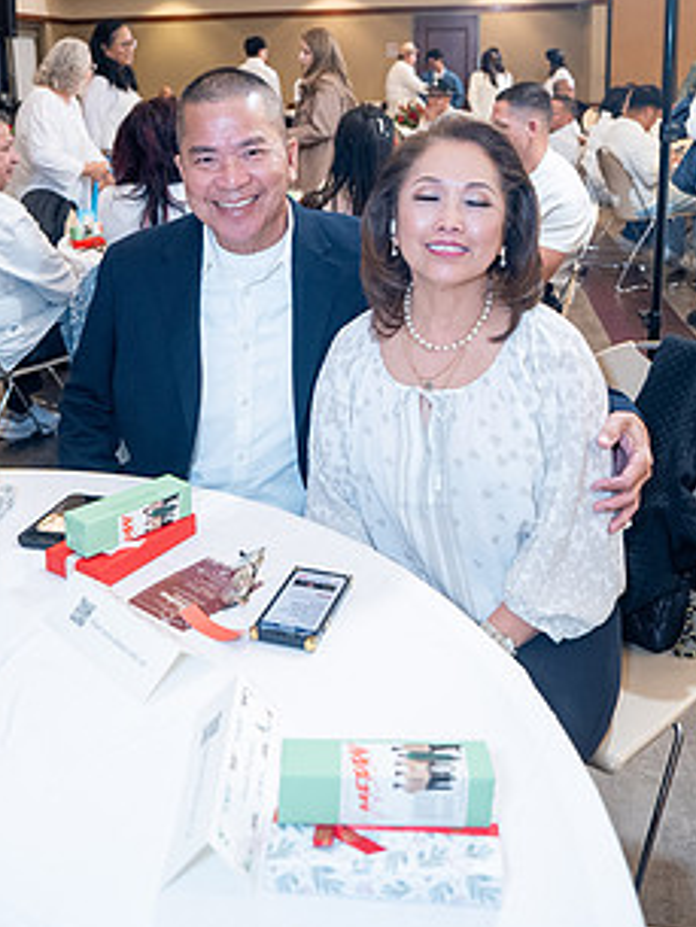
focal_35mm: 34
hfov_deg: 41.8
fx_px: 911
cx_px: 325
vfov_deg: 52.3
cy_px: 271
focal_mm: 24
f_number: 3.5
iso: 1600
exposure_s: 1/100
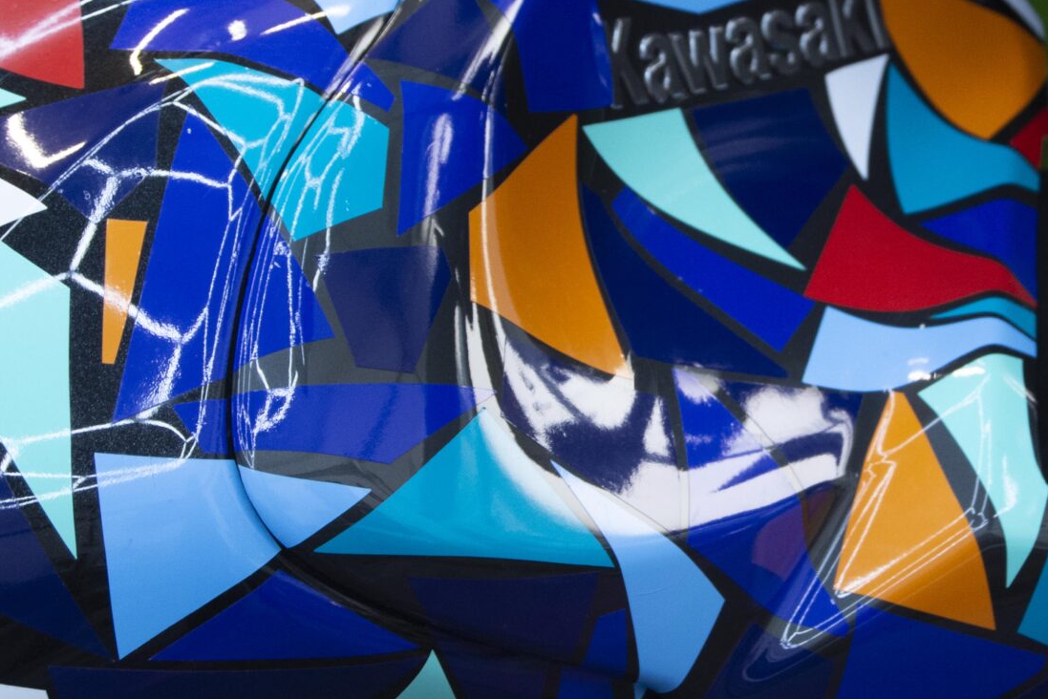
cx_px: 839
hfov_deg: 12.2
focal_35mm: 168
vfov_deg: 8.2
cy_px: 239
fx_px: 4892
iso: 720
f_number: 5.3
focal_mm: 48
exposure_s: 1/60
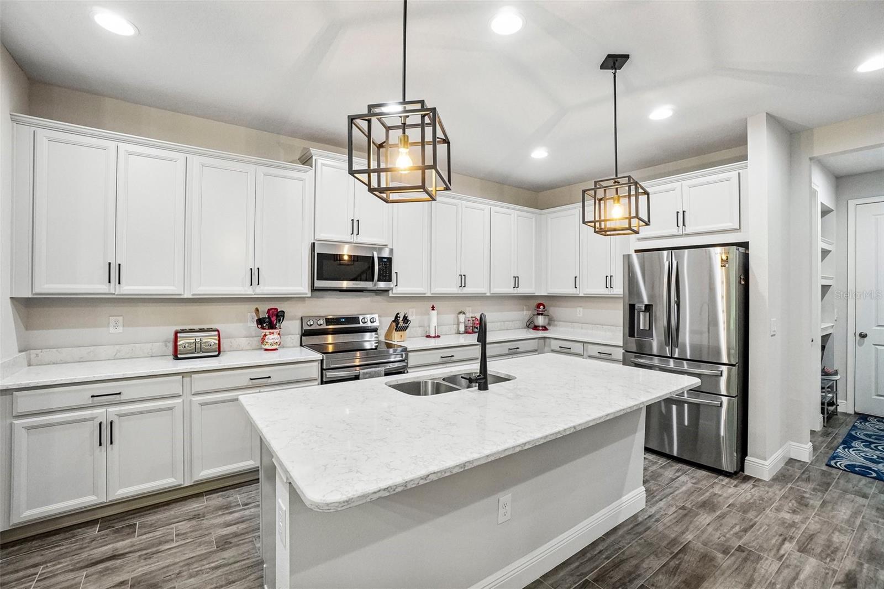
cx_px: 442
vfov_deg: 77.3
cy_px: 294
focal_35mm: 15
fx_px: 368
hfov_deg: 100.4
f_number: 8
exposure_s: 1/30
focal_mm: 10
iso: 1250
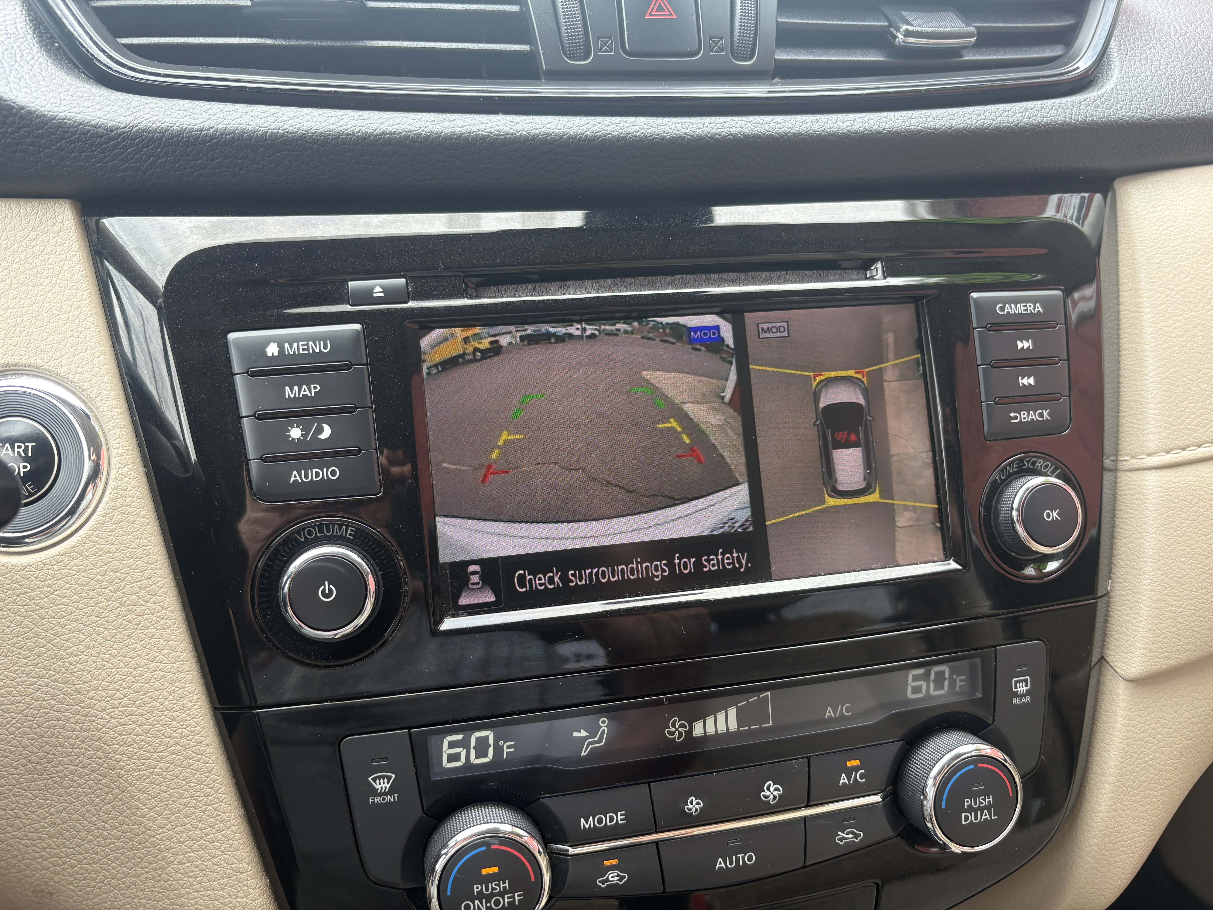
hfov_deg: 67.3
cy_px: 455
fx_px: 911
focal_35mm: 26
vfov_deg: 53.1
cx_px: 606
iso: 50
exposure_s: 1/121
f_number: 1.6
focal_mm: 5.96
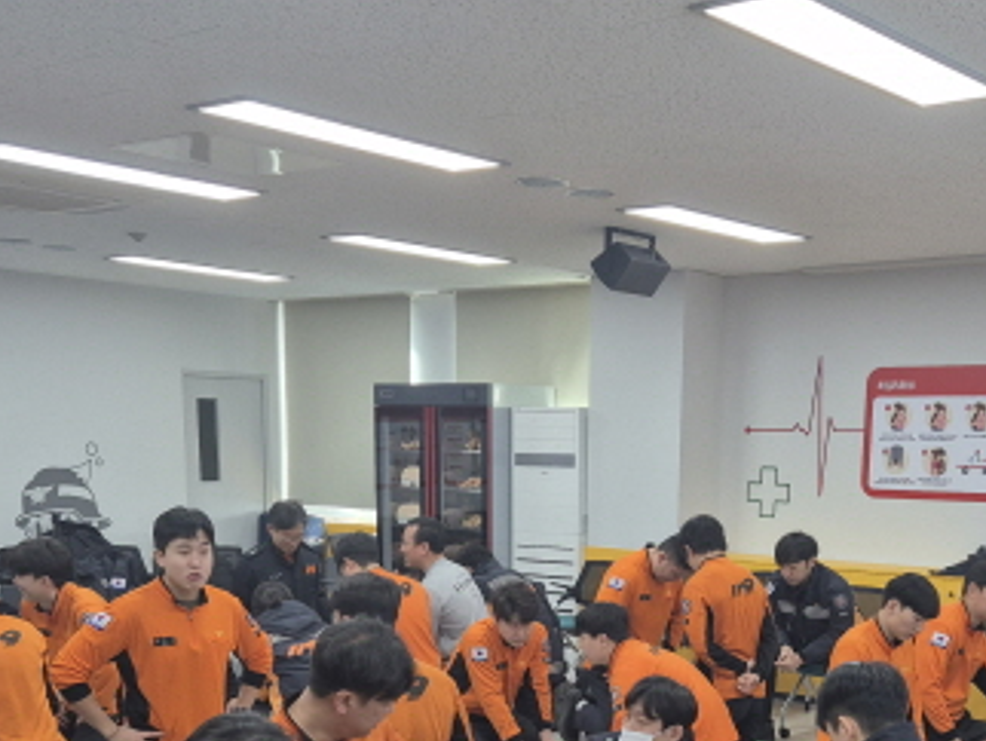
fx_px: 1425
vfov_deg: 27.9
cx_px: 646
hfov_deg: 37.8
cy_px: 684
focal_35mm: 50
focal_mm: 5.4
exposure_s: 1/120
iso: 80
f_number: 1.8
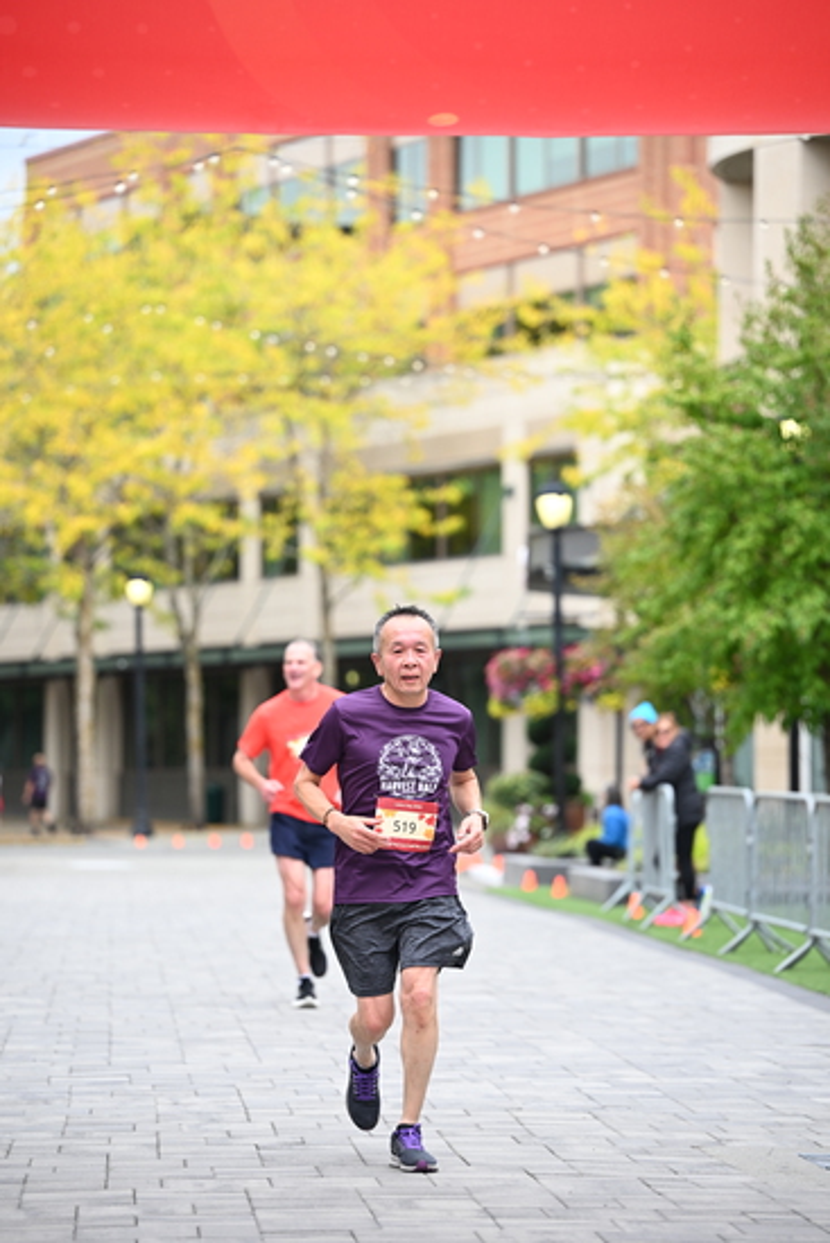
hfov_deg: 11.0
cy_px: 622
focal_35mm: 125
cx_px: 415
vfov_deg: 16.4
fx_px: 4320
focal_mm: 125
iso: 640
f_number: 2.8
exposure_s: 1/1600
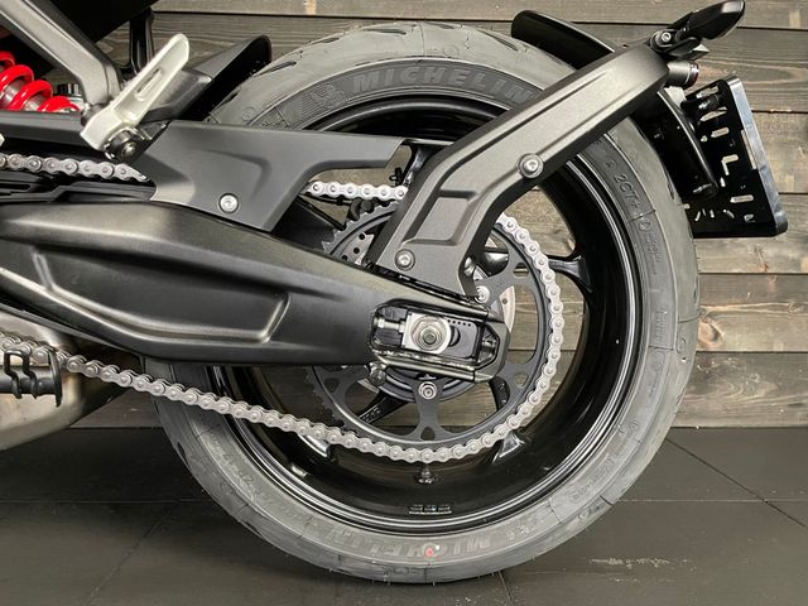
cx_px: 404
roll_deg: -0.4
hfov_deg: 67.3
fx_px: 607
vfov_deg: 53.1
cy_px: 303
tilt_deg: -3.4
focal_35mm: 26
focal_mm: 4.2
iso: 500
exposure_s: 1/33
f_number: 1.6
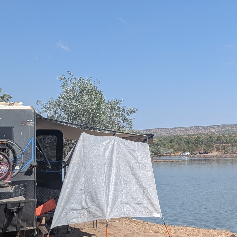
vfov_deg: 24.1
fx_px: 550
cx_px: 205
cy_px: 70
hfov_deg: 23.8
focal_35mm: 71
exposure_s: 1/1825
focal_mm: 4.53
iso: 31
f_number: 1.7
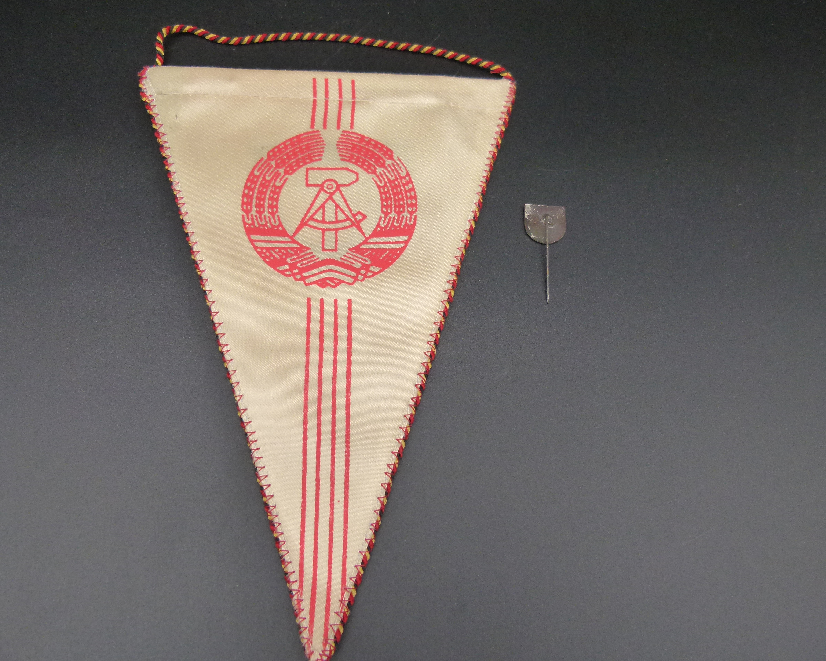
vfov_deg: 53.2
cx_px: 412
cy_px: 319
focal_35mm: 27
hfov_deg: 64.1
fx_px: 660
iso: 160
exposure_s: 1/80
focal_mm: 4.5
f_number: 2.8
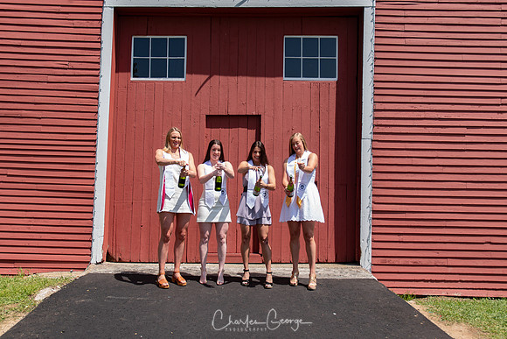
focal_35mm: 38
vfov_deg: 35.5
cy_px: 170
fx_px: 529
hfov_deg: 51.2
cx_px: 254
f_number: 5.6
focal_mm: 25
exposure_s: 1/250
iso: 100
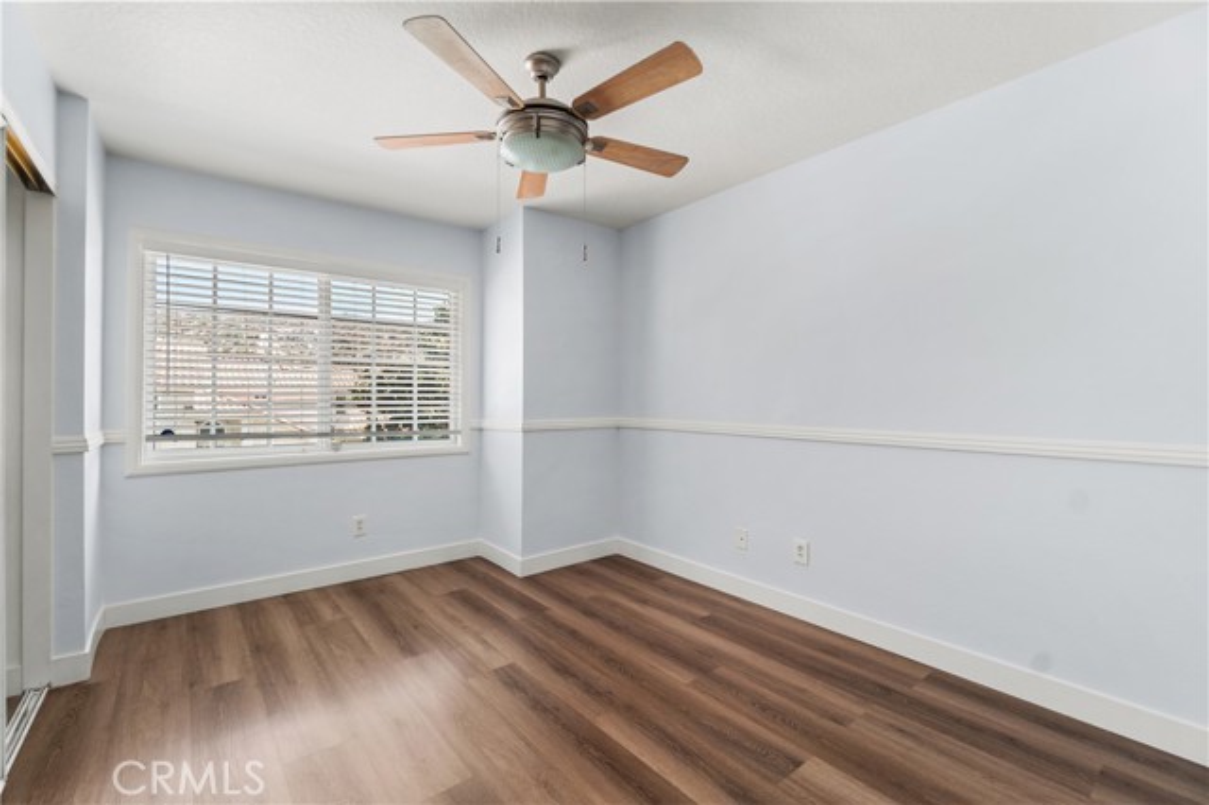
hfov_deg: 100.4
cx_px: 604
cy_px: 402
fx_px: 503
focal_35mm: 15
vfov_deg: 77.3
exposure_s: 1/2
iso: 100
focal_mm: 10
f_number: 7.1
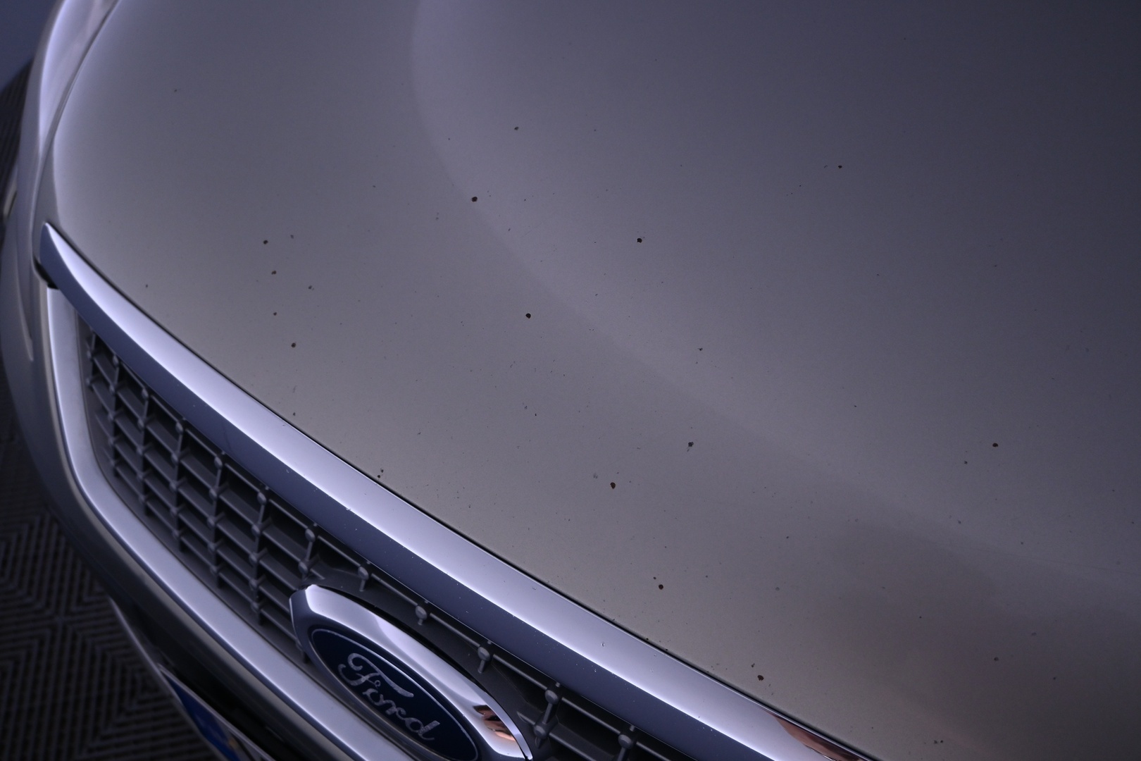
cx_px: 570
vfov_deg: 41.7
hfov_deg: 59.5
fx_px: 998
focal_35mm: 32
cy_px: 380
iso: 500
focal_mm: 21
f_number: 4
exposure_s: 1/60
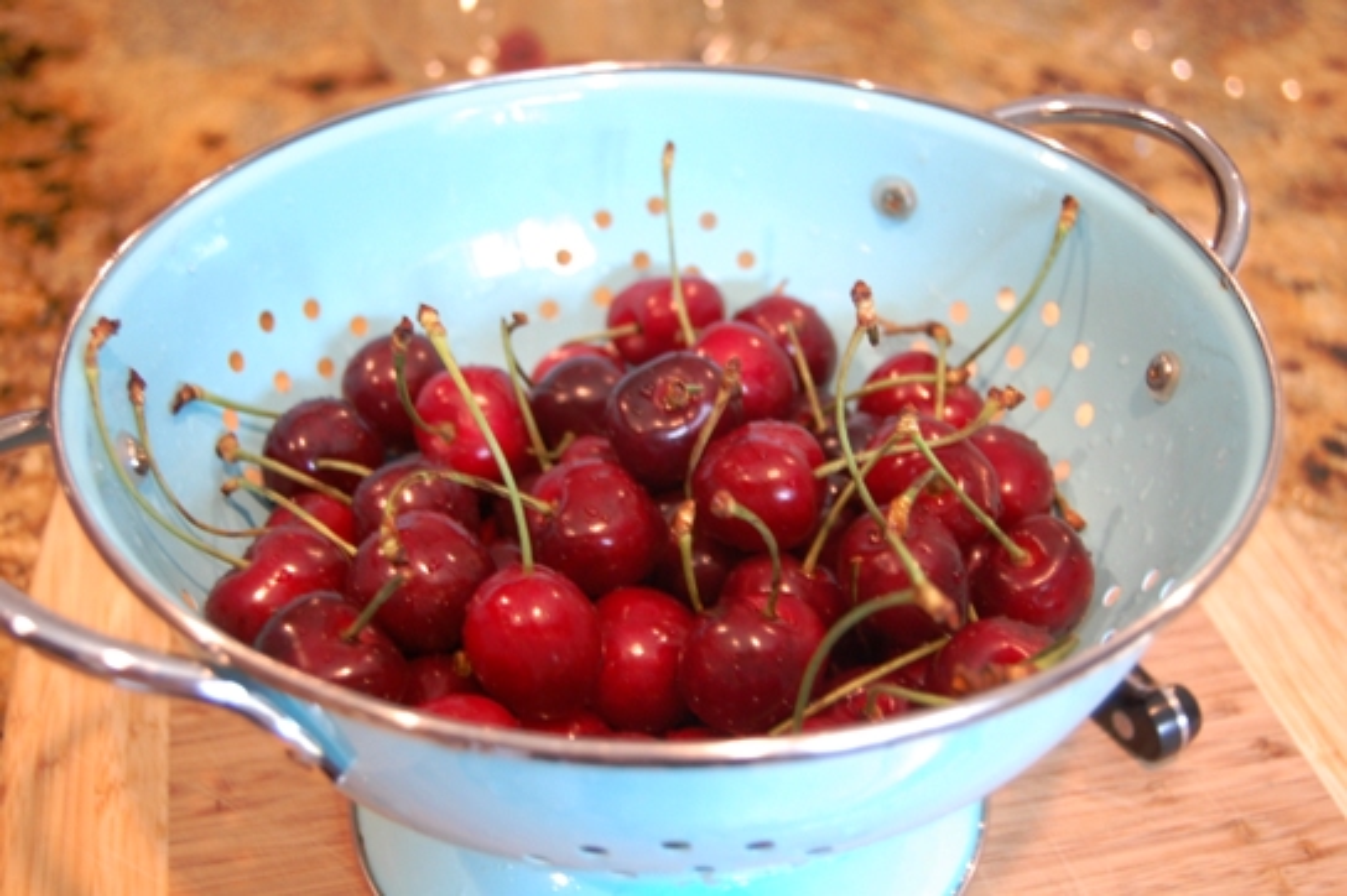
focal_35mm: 48
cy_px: 448
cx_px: 674
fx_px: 1795
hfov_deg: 41.1
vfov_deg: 28.0
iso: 800
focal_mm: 32
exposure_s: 1/10
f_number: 4.5
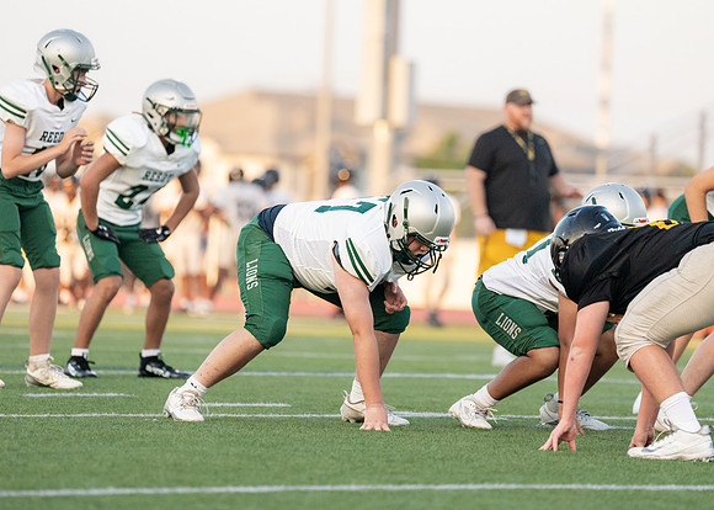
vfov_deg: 4.9
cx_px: 397
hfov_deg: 6.8
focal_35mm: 297
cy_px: 195
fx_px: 6013
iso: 1600
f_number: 2.8
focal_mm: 200
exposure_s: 1/3200
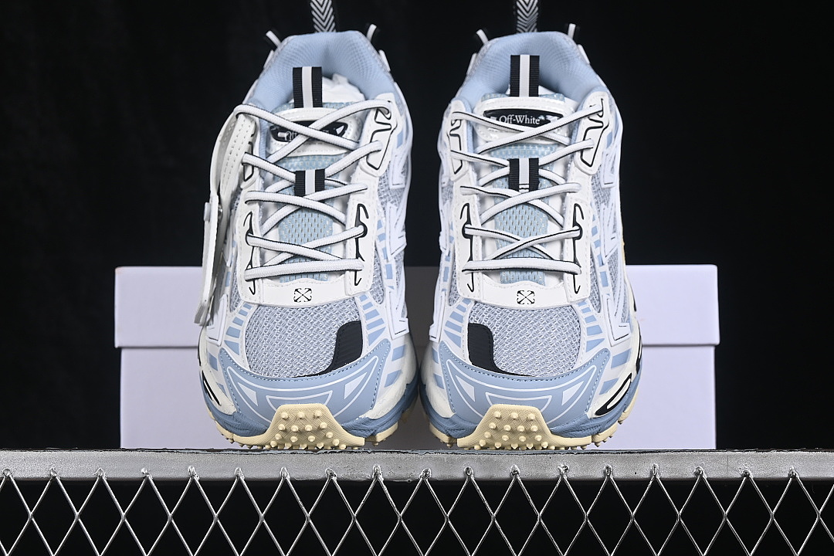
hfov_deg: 27.0
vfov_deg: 18.2
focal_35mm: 75
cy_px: 278
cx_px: 417
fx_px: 1737
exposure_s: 1/80
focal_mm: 50
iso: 160
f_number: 8
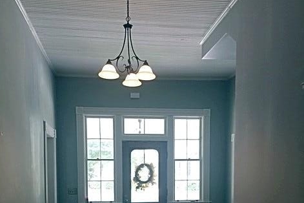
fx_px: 346
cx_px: 150
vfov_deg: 30.7
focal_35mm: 41
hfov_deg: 47.4
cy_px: 193
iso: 32
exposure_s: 1/30
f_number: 2.2
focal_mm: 4.15
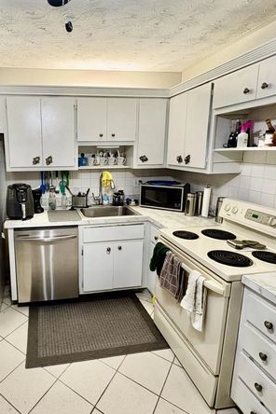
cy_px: 194
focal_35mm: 21
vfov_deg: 81.1
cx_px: 74
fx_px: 241
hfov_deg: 56.9
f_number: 2.2
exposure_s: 1/60
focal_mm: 2.22
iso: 200
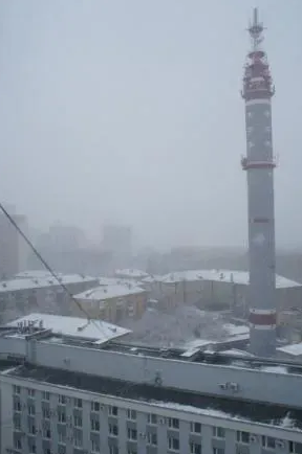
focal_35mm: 31
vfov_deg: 60.4
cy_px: 231
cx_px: 147
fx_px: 391
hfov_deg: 42.2
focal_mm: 20
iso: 200
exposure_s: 1/100
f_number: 10
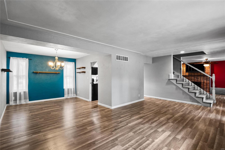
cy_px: 75
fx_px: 100
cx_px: 112
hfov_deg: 96.7
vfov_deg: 73.7
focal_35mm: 16
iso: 400
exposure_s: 1/2
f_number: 8
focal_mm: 8
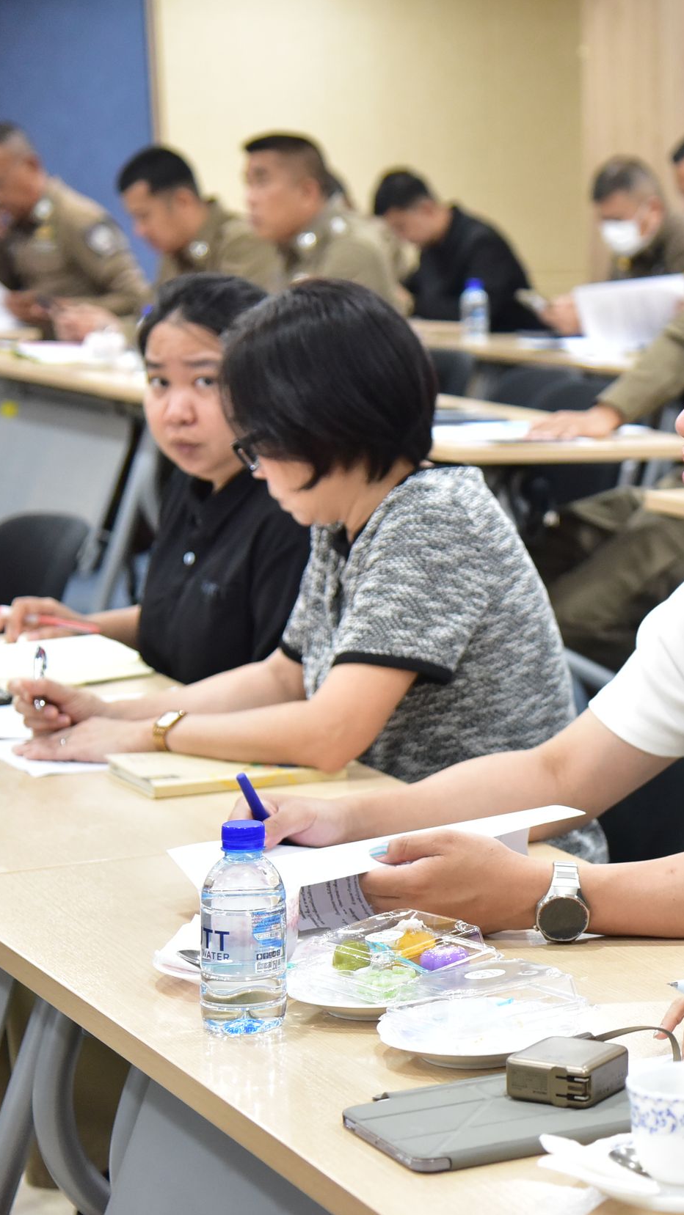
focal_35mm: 98
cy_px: 608
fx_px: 3160
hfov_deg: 12.1
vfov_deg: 21.8
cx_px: 760
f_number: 4.5
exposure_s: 1/80
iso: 2500
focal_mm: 62
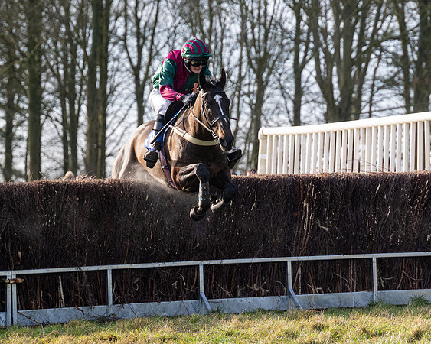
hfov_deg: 8.6
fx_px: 2869
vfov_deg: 6.9
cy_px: 167
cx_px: 277
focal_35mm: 225
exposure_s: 1/2000
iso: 800
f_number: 4
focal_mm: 135
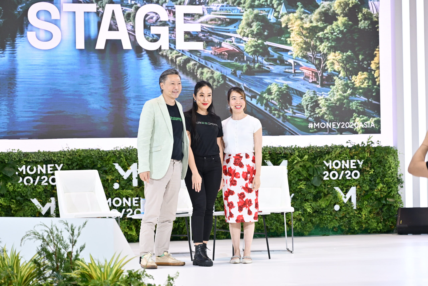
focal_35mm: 120
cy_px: 143
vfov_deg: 11.4
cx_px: 214
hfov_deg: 17.1
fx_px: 1427
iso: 640
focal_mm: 120
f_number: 4
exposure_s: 1/200
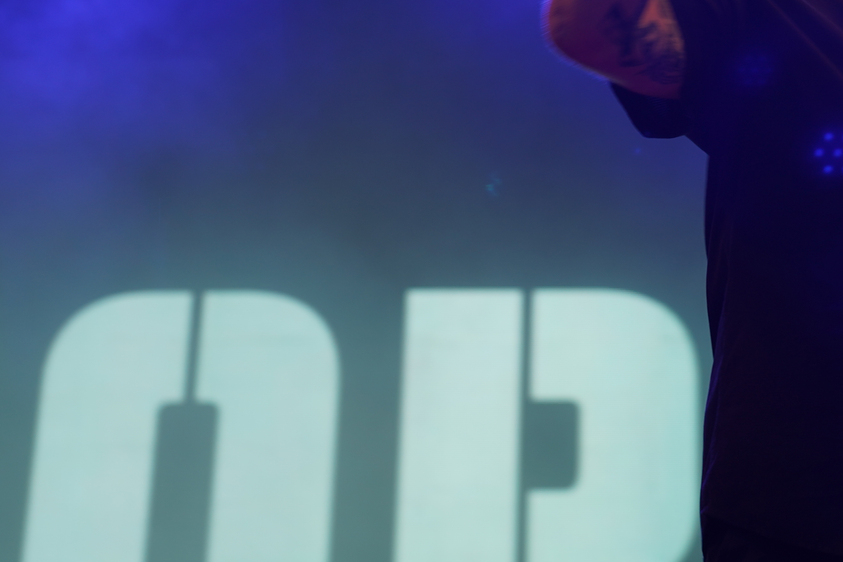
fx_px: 2880
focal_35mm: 123
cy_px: -72
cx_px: 708
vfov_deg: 11.0
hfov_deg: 16.5
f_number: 4
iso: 100
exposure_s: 1/60
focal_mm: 54
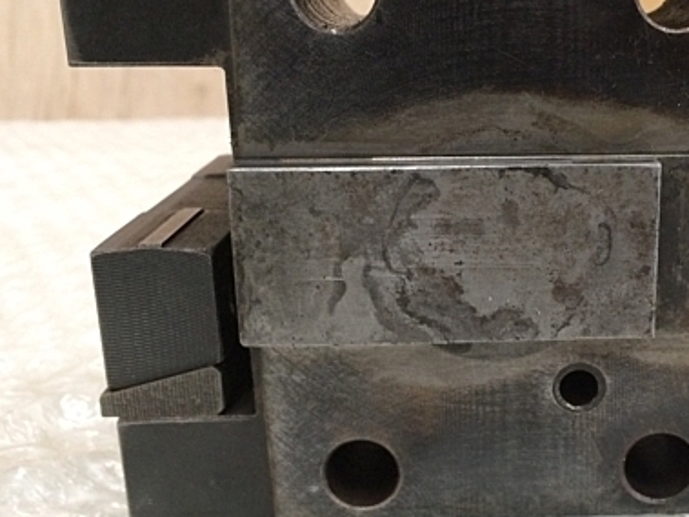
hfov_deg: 37.9
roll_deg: +1.3
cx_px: 516
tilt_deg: -17.6
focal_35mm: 49
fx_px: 975
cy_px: 282
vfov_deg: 29.6
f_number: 2.2
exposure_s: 1/30
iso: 125
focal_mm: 4.15
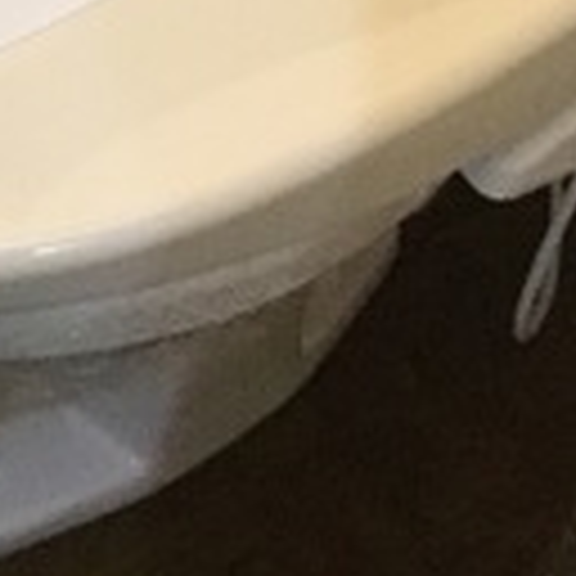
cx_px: -598
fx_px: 2579
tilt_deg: -42.5
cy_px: -472
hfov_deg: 11.4
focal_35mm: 137
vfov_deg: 11.7
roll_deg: +3.8
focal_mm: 3.3
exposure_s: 1/25
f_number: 2.4
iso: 200
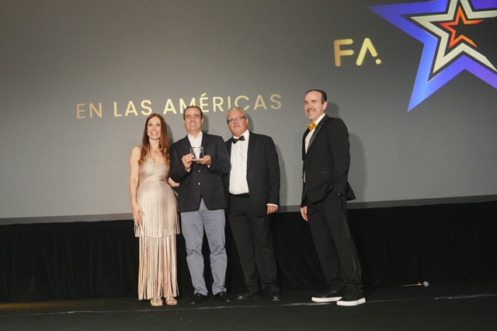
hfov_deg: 67.6
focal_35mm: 27
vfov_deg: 48.0
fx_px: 371
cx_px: 248
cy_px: 166
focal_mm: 26.9
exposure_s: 1/200
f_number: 6.3
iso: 4000
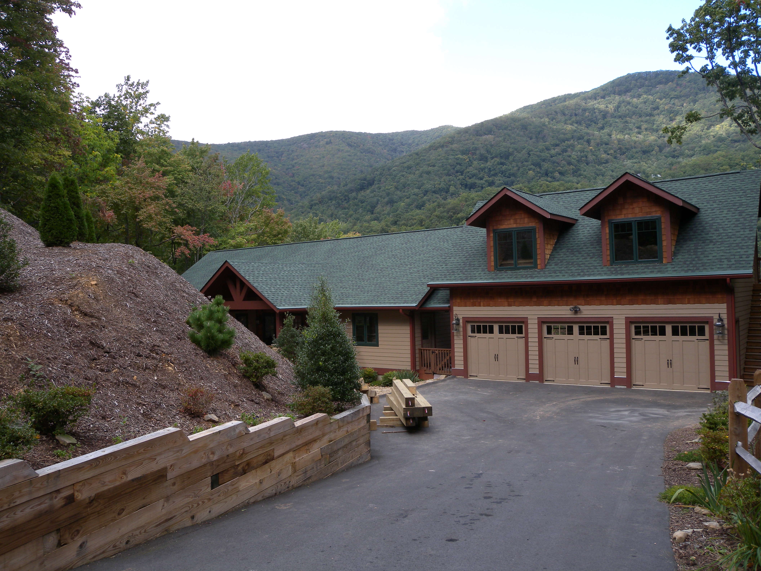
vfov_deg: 49.7
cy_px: 286
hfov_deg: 63.4
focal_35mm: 28
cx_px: 380
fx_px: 616
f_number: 4.1
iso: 64
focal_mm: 6
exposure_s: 1/157
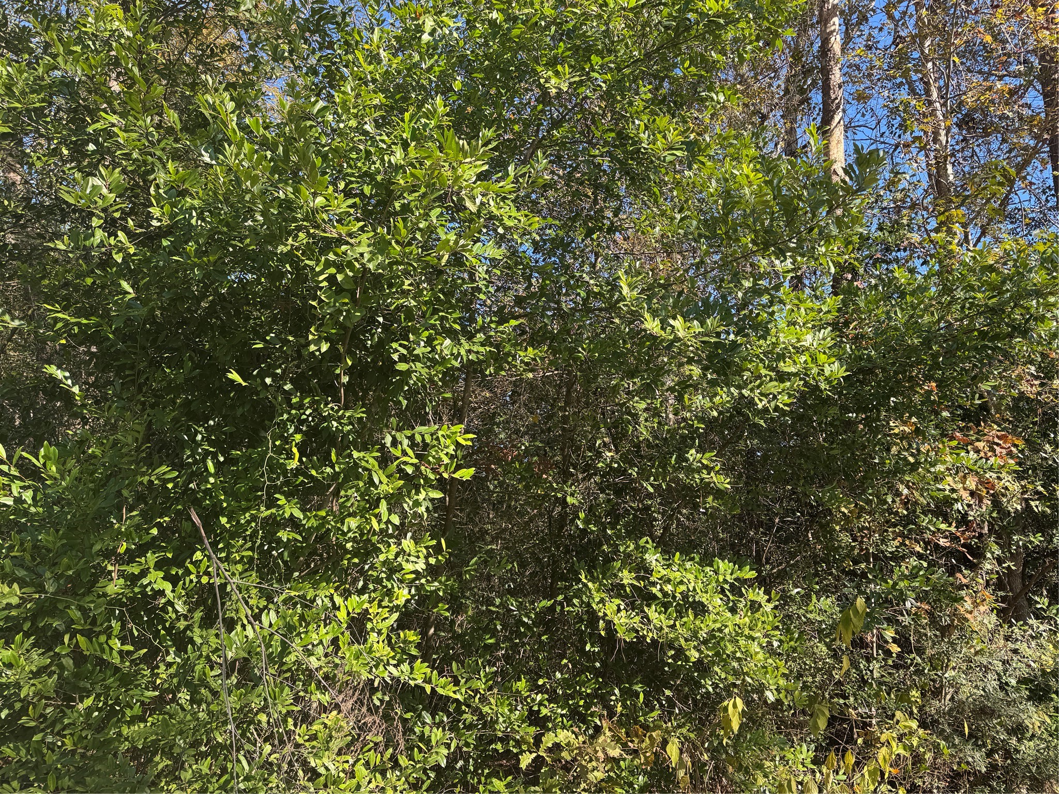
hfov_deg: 71.6
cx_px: 530
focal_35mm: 24
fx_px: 734
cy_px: 397
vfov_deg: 56.8
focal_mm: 6.76
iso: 80
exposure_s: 1/604
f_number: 1.78
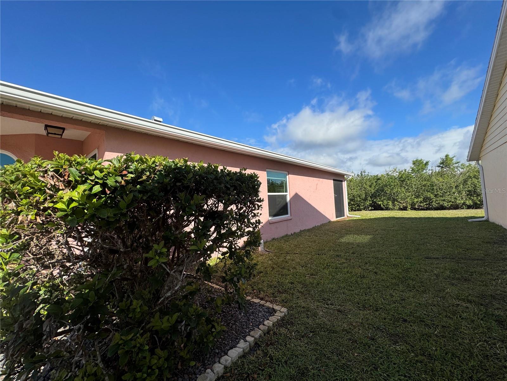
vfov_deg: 85.7
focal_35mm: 14
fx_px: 205
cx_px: 254
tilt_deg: +3.1
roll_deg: +3.2
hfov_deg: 102.1
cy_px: 190
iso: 50
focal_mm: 2.22
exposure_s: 1/1789
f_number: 2.2
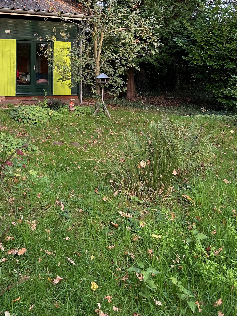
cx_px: 8
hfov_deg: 28.1
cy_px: 34
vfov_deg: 36.6
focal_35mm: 49
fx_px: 447
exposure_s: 1/121
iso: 80
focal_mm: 6.86
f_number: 1.78
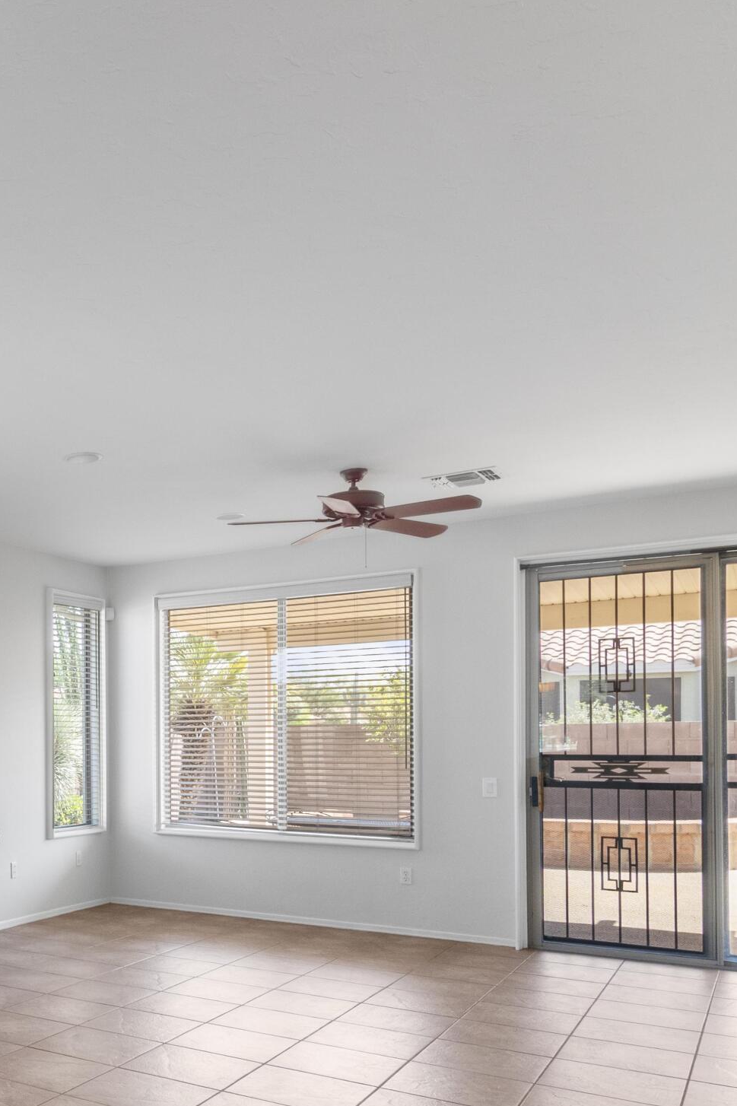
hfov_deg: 33.0
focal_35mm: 33
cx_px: -139
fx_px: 1014
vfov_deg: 56.2
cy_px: 720
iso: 1250
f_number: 13
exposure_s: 1/8
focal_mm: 16
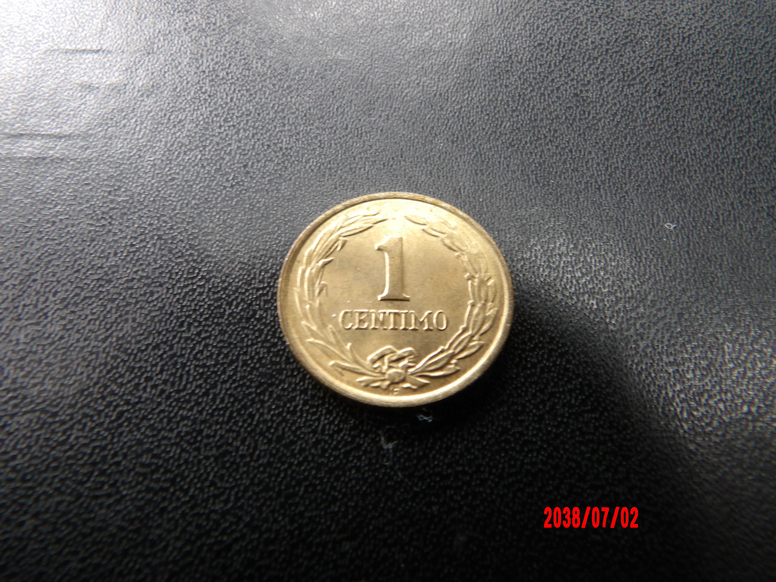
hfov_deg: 73.9
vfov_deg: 58.9
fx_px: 516
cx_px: 388
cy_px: 291
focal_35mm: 23
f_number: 4.1
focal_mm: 4.2
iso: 200
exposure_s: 1/16
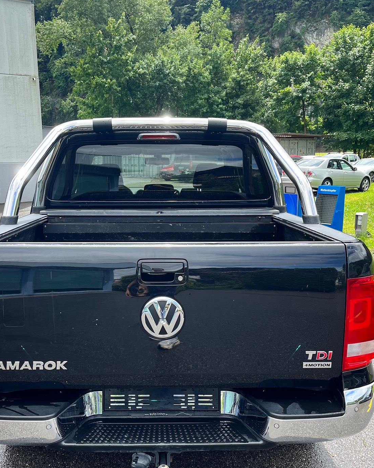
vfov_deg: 49.0
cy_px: 256
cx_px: 156
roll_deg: +1.6
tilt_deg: -12.3
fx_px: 512
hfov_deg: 40.0
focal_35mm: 37
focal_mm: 5.1
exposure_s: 1/845
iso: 50
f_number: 1.6
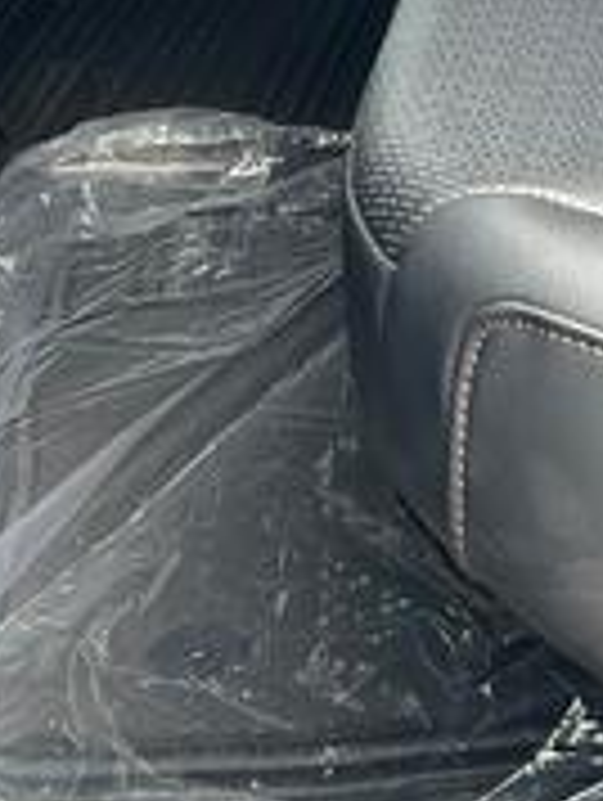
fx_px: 3244
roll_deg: +0.2
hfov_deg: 10.5
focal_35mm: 140
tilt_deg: -4.6
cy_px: -954
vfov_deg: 12.0
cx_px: 652
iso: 40
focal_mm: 5.7
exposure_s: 1/290
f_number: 1.5
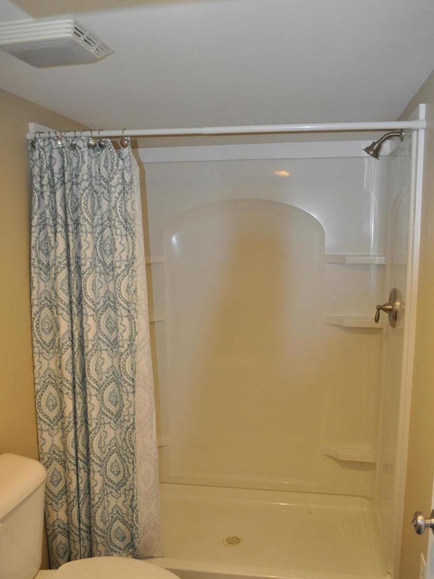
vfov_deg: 55.2
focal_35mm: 33
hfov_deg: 42.9
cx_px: 215
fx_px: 552
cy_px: 323
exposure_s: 1/60
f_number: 3.8
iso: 800
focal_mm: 20
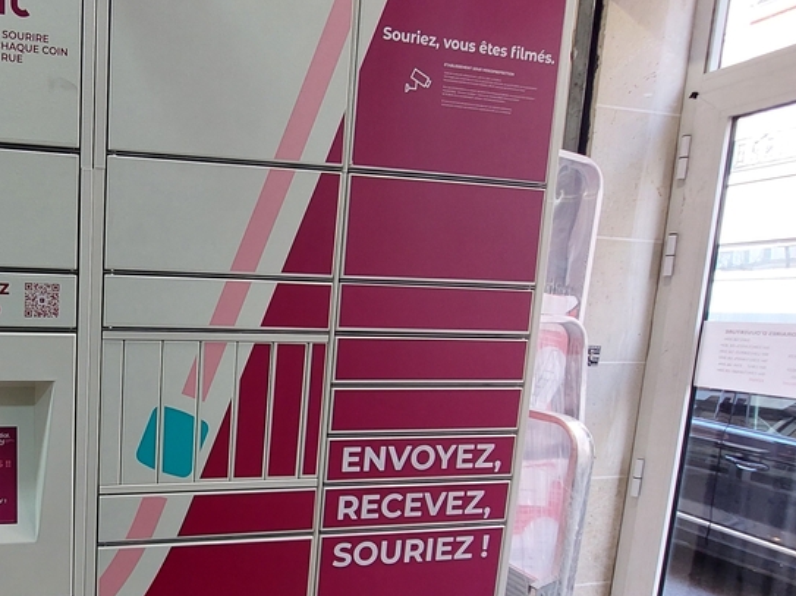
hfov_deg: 63.7
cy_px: 392
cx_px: 103
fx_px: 529
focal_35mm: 23
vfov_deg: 57.7
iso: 125
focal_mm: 1.74
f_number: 2.2
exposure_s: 1/50
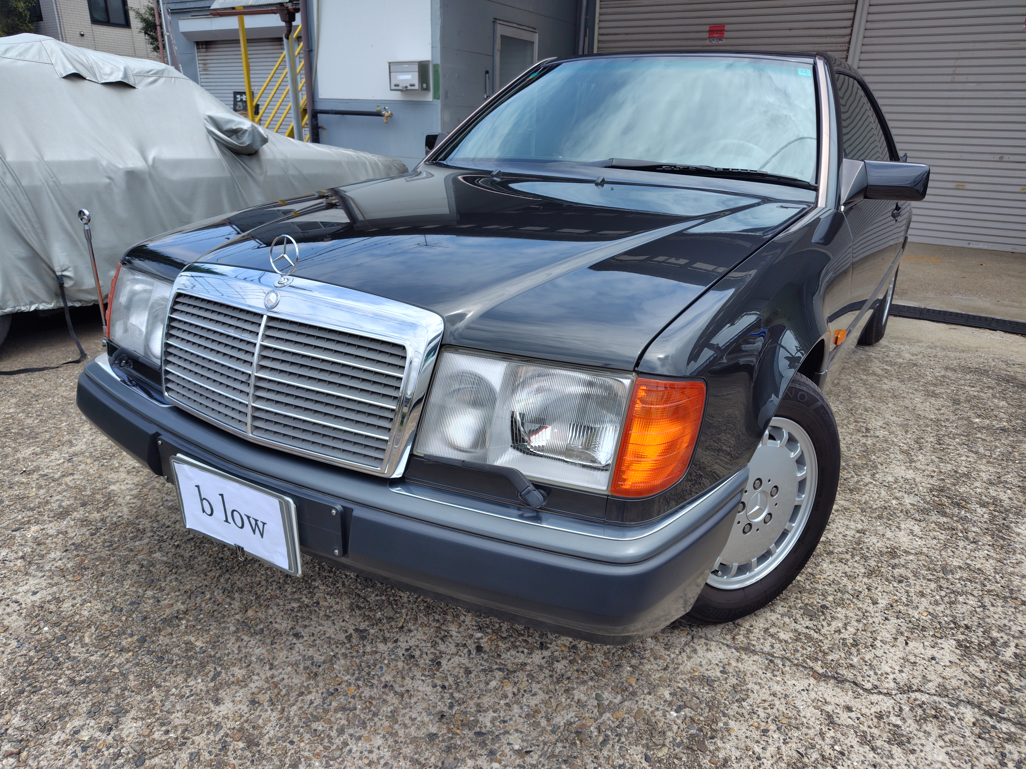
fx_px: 682
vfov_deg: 58.9
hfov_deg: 73.9
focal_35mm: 23
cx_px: 513
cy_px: 384
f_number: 1.9
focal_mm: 5.6
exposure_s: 1/963
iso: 50
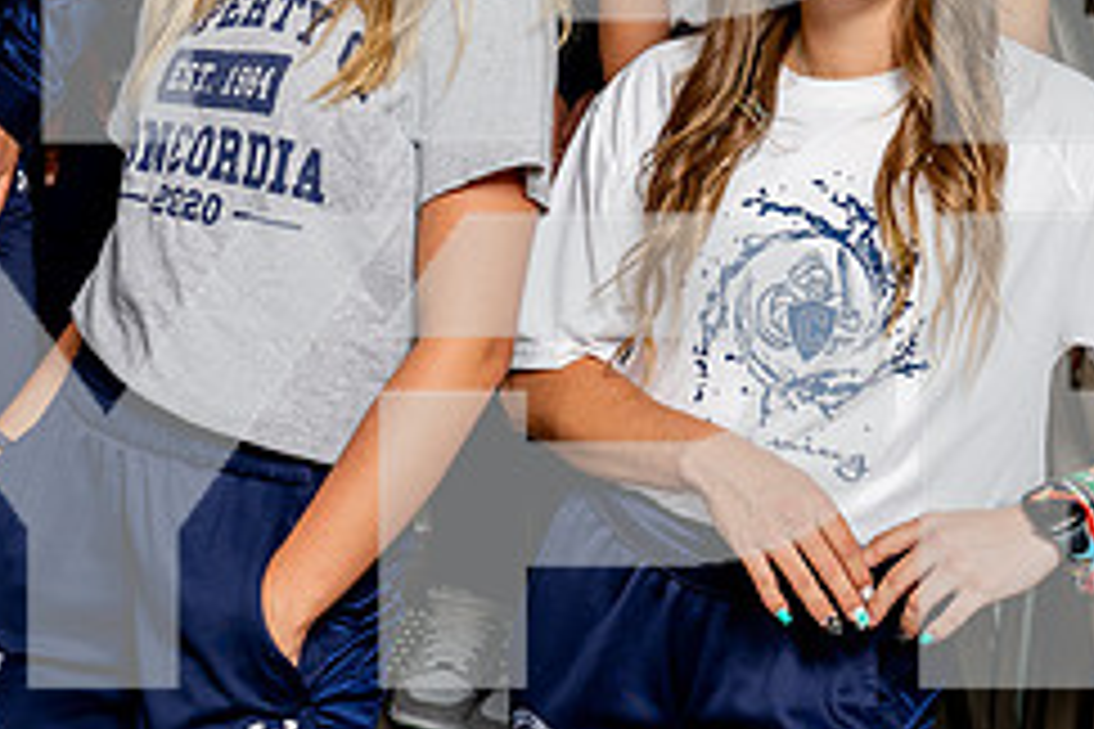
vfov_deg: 14.3
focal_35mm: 93
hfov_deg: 21.8
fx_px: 2826
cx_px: 306
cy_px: -92
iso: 100
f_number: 8
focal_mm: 39
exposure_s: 1/250
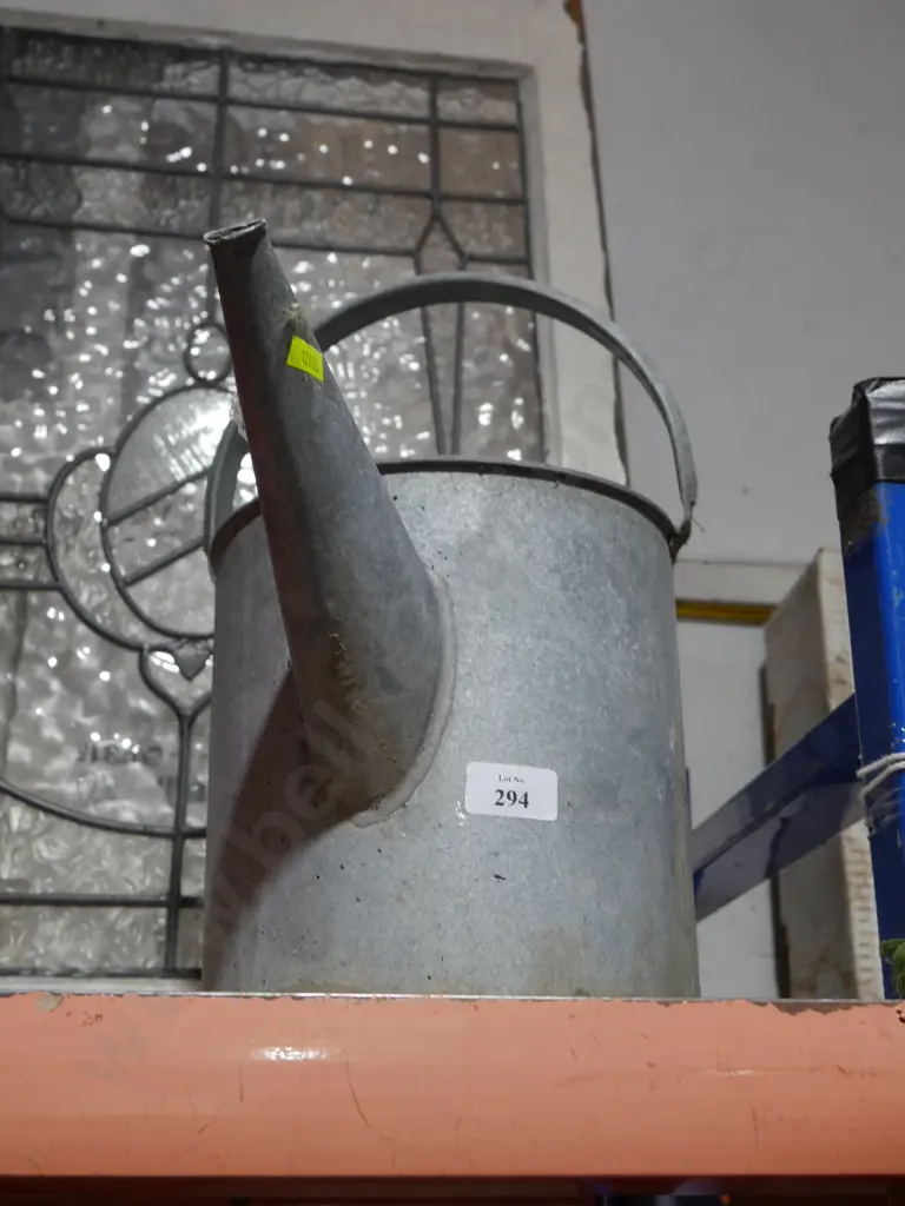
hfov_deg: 32.9
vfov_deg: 42.9
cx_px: 452
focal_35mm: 44
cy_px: 603
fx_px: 1534
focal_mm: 22
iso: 400
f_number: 5
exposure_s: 1/60
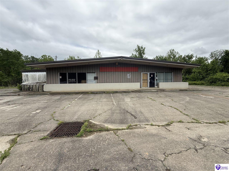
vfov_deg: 85.7
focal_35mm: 14
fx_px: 93
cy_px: 86
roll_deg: +1.0
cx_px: 114
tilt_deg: -1.6
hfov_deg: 102.1
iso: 64
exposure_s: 1/1613
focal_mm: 2.22
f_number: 2.2
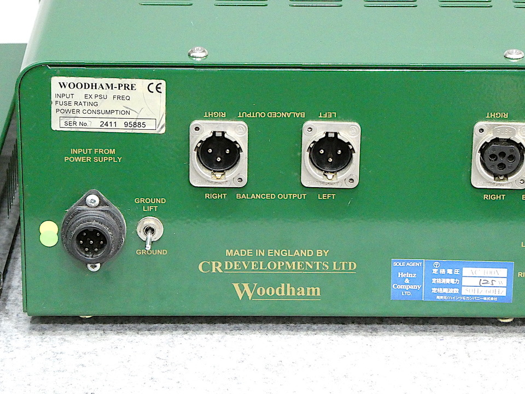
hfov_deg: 11.5
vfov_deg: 8.6
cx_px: 262
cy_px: 197
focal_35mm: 172
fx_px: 2609
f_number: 5.6
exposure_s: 1/30
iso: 1600
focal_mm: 30.9
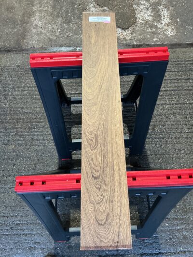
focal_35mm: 29
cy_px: 128
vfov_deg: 61.6
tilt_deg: -67.5
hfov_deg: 48.2
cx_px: 96
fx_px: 215
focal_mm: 3
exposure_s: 1/50
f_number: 1.8
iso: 250
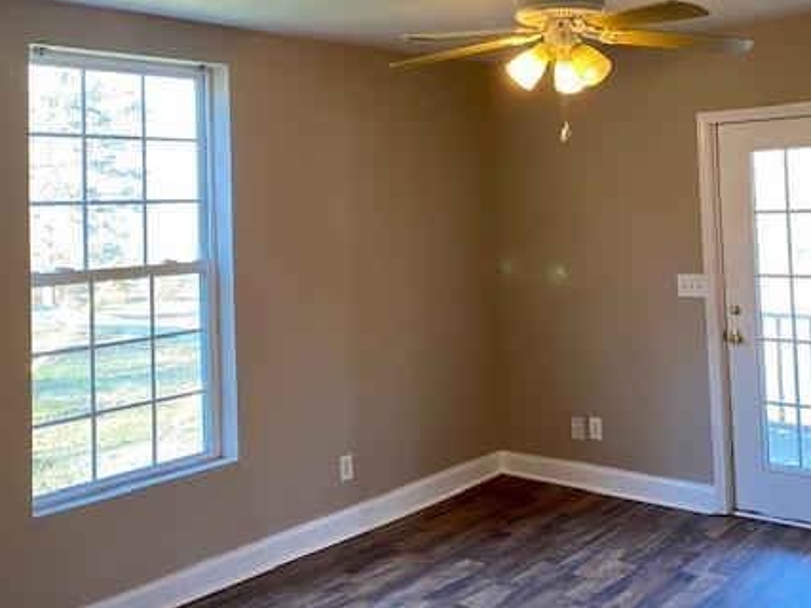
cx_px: 541
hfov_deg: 47.1
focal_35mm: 39
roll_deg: +0.8
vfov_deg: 36.3
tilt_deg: +2.5
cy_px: 182
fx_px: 913
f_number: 1.8
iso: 125
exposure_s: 1/60
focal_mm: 4.25
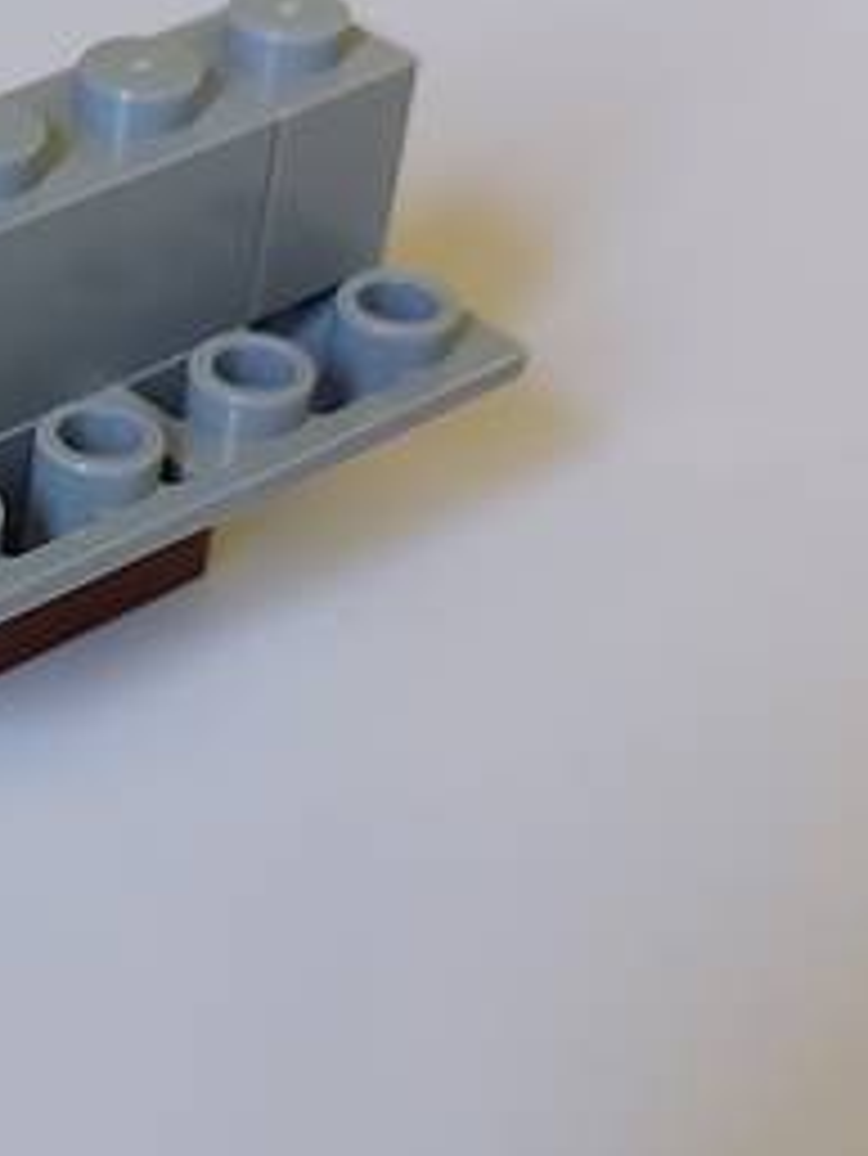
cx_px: -445
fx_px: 2806
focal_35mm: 84
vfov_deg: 23.2
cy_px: 758
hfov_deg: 16.1
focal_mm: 5.23
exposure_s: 1/33
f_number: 1.8
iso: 200
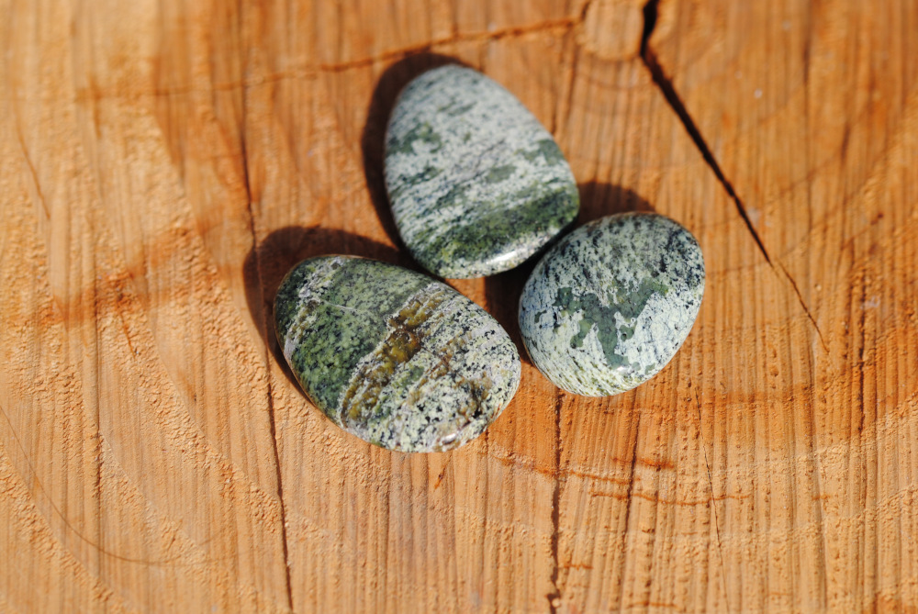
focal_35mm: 158
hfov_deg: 13.0
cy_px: 307
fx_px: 4020
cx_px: 459
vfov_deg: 8.7
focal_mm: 105
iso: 100
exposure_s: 1/500
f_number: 5.6
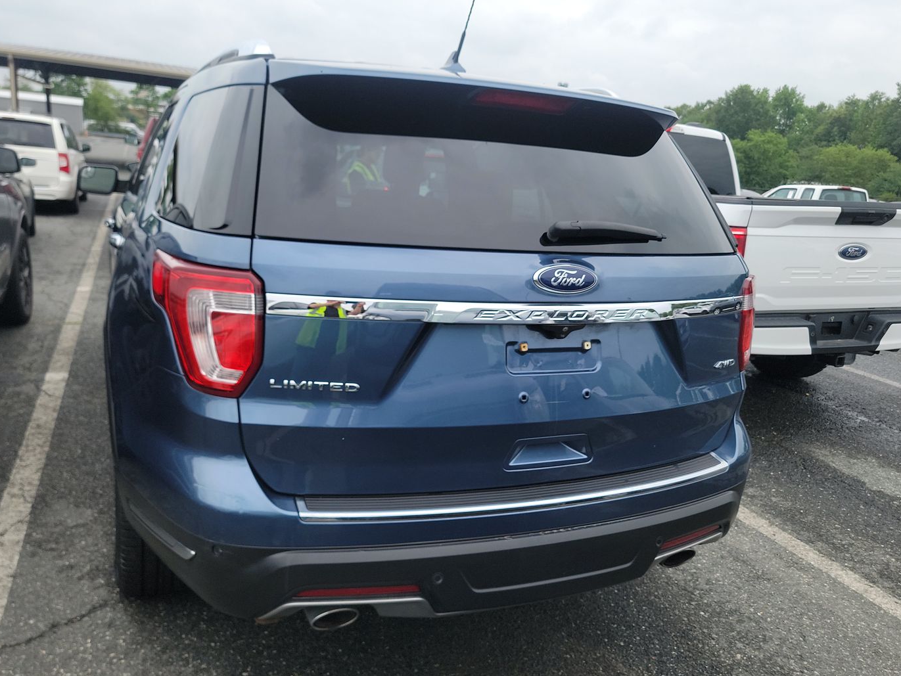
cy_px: 357
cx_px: 455
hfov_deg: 63.4
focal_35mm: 28
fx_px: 729
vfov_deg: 49.7
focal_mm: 6.7
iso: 50
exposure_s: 1/406
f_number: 1.8
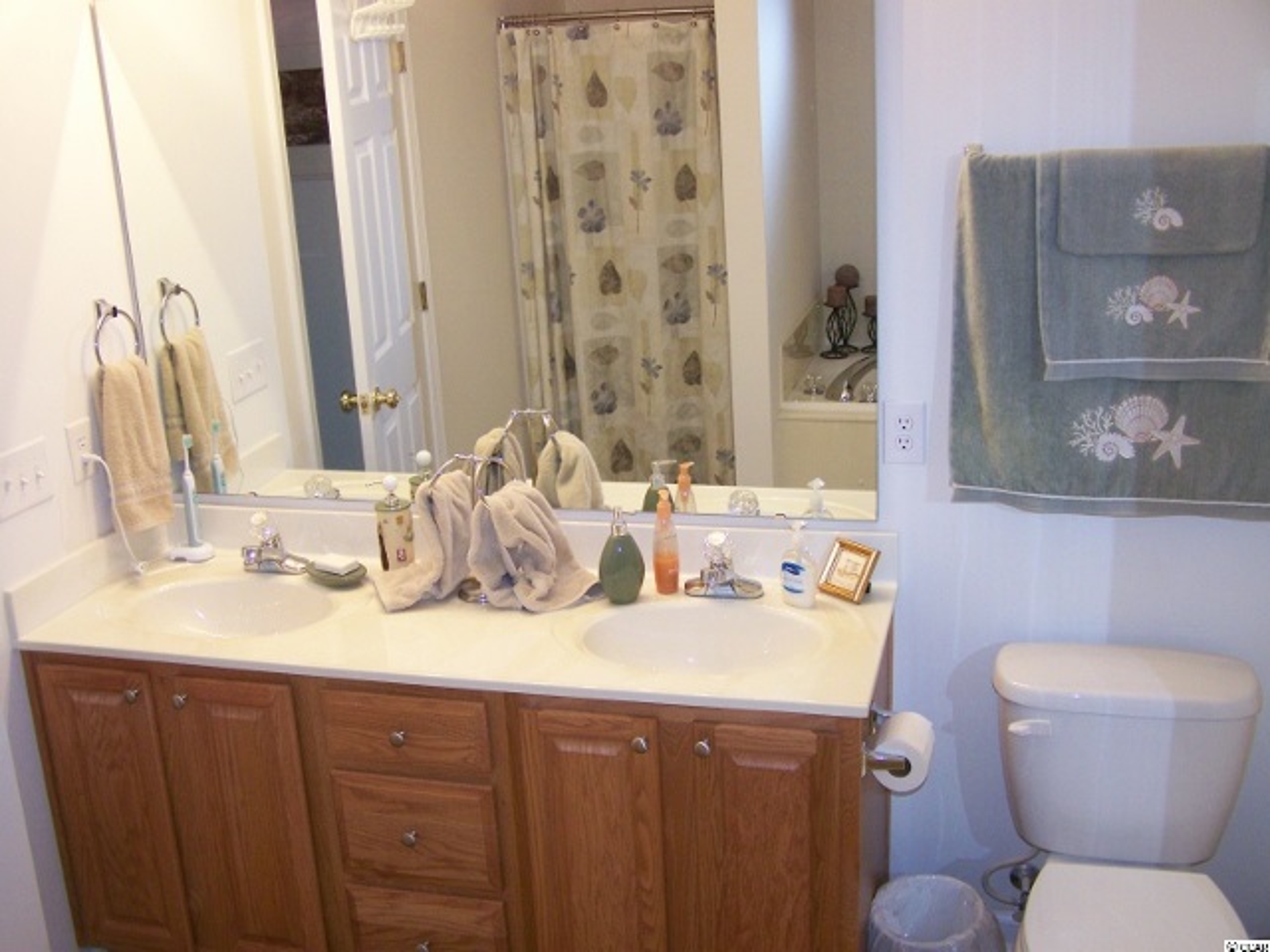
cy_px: 476
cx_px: 635
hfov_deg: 49.0
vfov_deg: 37.7
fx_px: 1394
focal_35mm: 38
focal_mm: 6.3
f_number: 2.8
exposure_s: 1/60
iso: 160
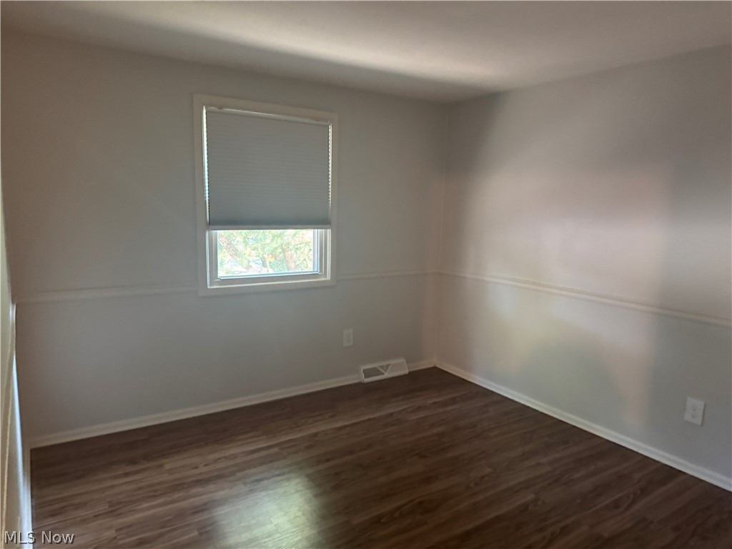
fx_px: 508
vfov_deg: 56.8
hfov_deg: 71.6
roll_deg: -1.4
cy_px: 274
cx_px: 366
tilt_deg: -9.4
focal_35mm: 24
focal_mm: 6.76
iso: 1000
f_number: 1.78
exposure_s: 1/40
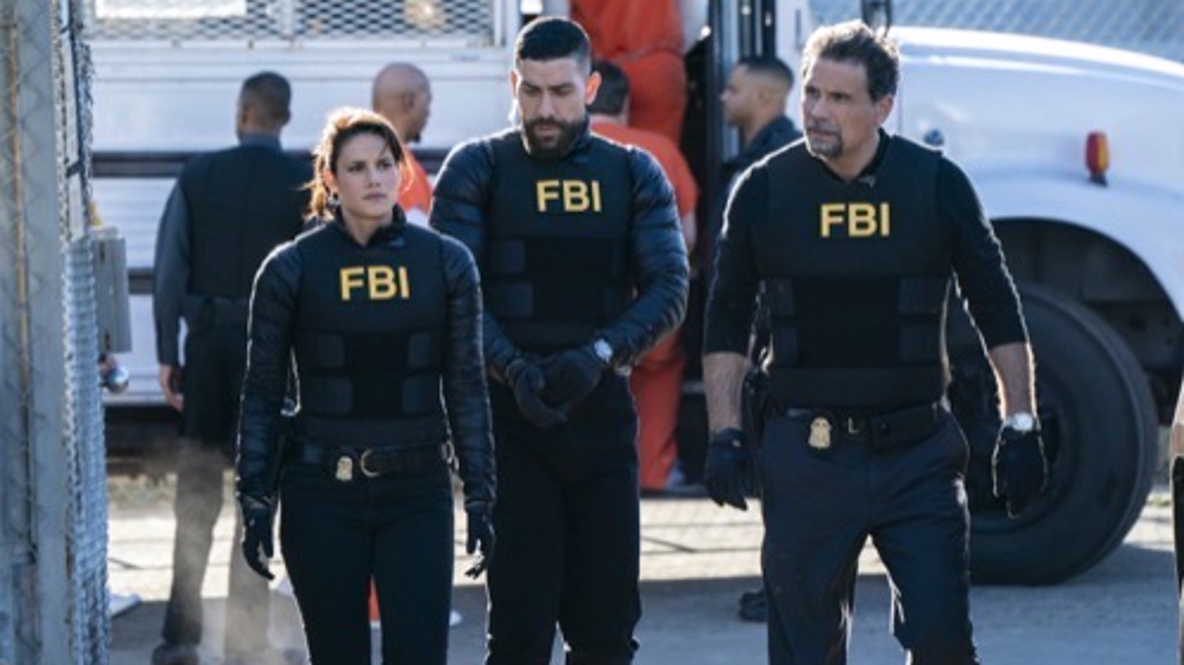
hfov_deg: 7.1
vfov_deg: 4.0
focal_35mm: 303
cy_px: 291
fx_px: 9512
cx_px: 592
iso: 400
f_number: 5.6
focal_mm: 288
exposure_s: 1/800
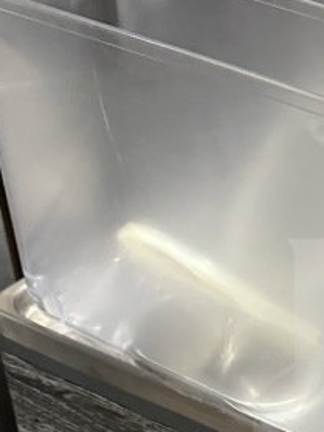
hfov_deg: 19.3
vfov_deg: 27.1
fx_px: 874
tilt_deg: -36.7
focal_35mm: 70
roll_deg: -9.4
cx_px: 426
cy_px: 362
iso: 500
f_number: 1.78
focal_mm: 6.86
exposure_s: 1/60
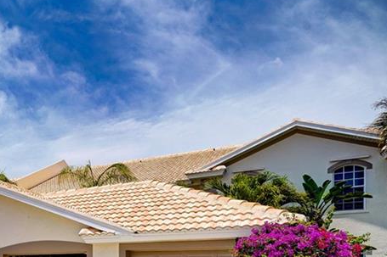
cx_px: -29
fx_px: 387
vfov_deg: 32.7
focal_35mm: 36
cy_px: 278
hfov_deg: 42.8
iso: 100
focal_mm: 16
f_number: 8
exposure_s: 1/200
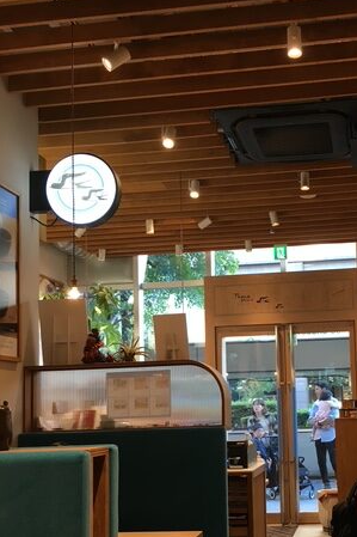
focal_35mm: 43
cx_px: 285
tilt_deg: +4.2
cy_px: 352
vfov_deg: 44.9
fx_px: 640
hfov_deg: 30.4
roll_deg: +1.5
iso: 40
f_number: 2.2
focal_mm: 4.15
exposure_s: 1/30
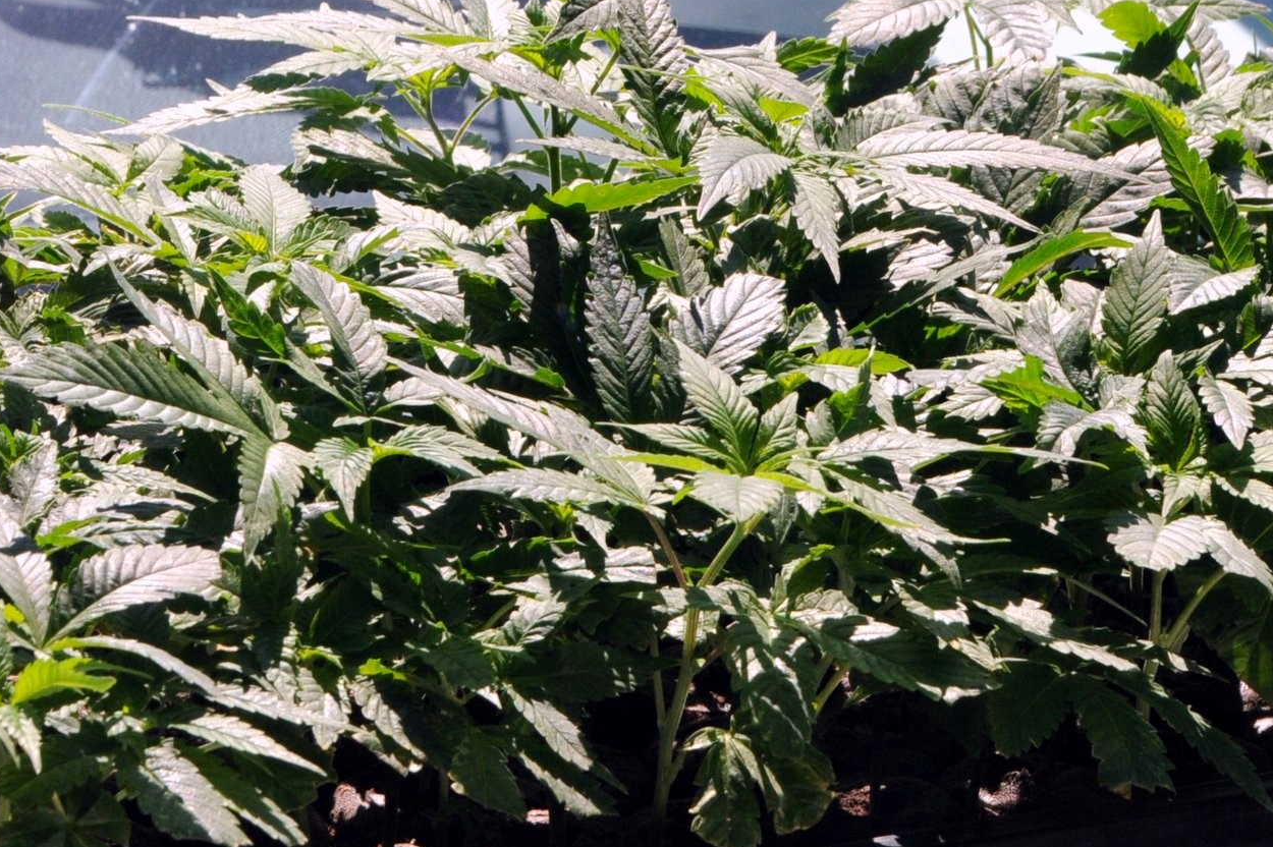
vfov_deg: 11.5
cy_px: 468
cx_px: 540
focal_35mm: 119
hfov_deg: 17.2
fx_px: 4206
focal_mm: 62
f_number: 13
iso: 640
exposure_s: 1/640
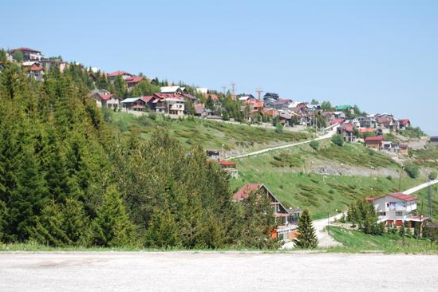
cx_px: 231
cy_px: 136
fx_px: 998
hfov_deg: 24.8
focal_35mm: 82
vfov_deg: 16.7
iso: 100
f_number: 7.1
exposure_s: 1/200
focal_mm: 50
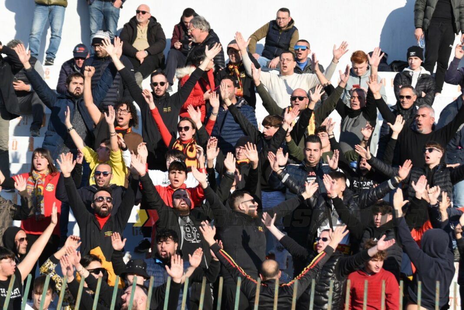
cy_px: 155
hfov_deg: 11.0
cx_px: 232
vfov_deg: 7.3
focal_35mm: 188
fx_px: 2418
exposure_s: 1/1000
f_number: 8
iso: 400
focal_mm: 125
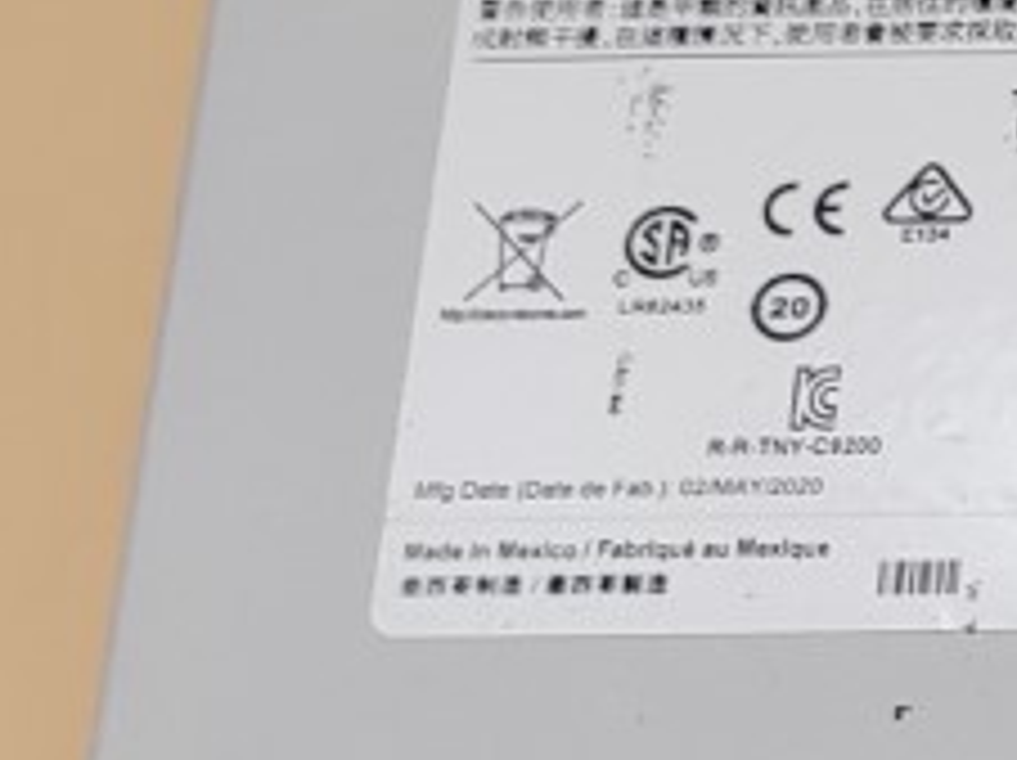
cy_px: 1039
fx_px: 4872
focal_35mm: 166
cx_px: 2588
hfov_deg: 10.1
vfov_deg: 8.8
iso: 50
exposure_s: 1/119
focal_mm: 4.36
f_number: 1.8
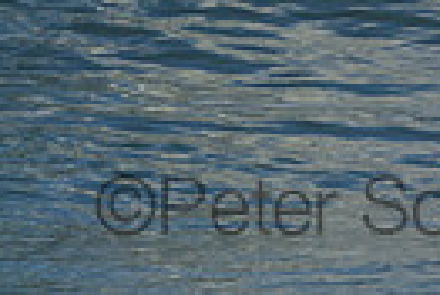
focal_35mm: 4131
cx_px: 522
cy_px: -357
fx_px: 50605
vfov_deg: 0.3
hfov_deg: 0.5
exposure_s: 1/2000
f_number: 11
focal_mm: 800
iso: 560
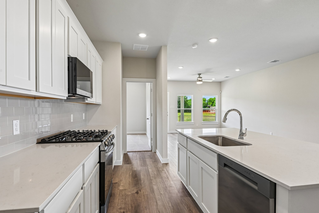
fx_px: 168
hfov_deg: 86.9
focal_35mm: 19
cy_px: 106
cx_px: 160
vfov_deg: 64.5
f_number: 8
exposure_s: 1/50
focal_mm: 19
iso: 400
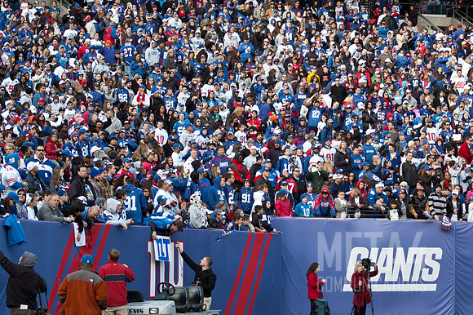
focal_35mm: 131
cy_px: 118
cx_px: 296
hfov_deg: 15.6
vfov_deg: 10.4
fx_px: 1724
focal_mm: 70
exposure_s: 1/200
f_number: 7.1
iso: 320
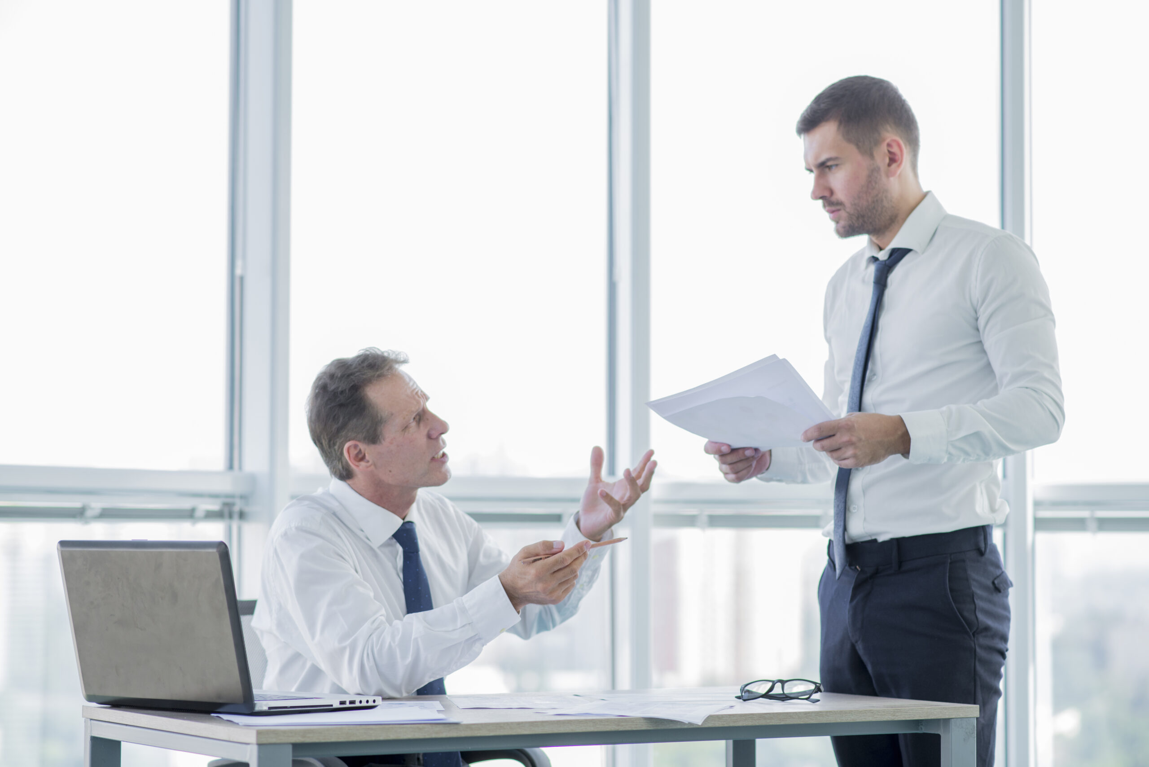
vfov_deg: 16.1
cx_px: 574
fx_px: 2714
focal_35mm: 85
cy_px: 384
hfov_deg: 23.9
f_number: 2.8
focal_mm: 85
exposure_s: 1/320
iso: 320
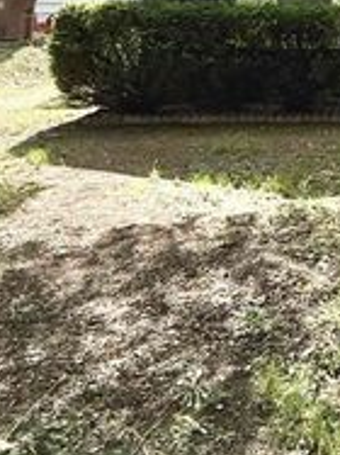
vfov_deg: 33.7
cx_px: 556
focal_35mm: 50
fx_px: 656
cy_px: -35
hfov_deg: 22.1
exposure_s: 1/1167
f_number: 2.2
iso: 64
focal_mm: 2.22
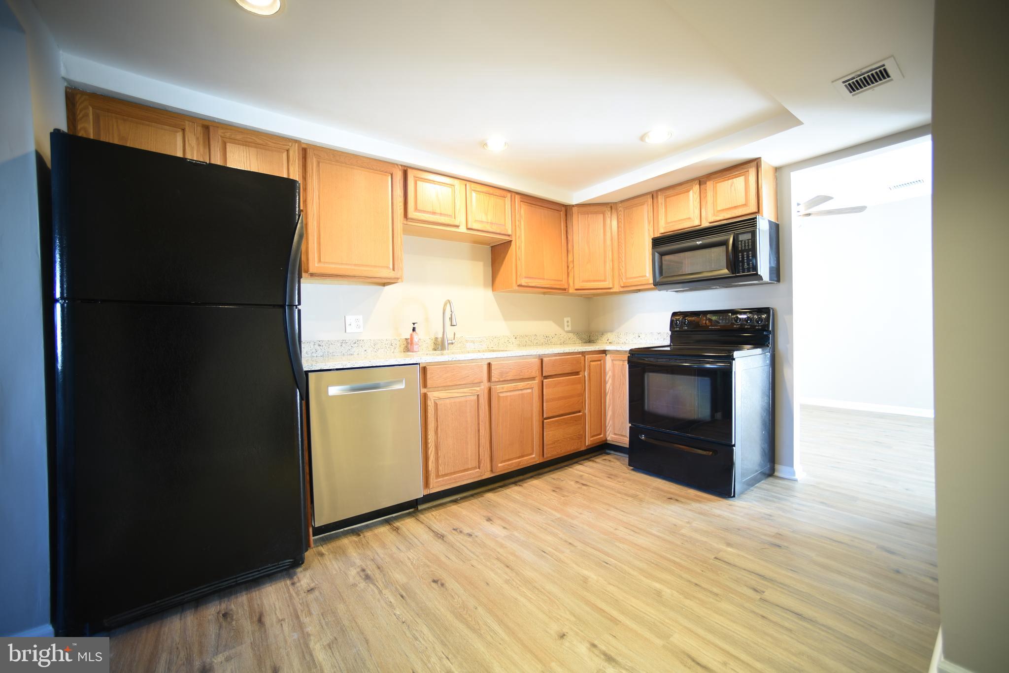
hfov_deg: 104.2
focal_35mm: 14
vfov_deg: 81.3
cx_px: 504
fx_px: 393
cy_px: 336
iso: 100
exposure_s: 1/2.5
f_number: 2.8
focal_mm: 14
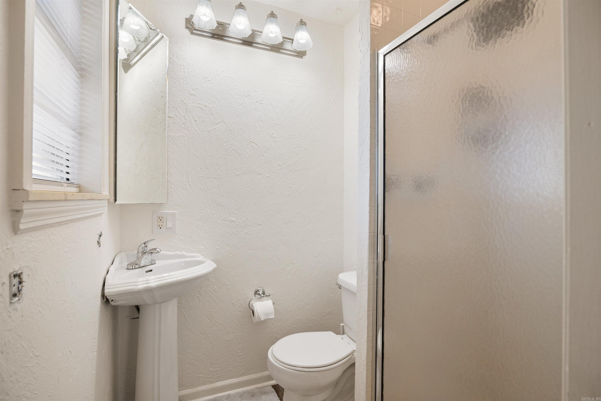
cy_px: 200
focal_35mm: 16
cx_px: 300
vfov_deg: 73.7
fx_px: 267
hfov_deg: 96.7
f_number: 5.6
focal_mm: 16
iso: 1250
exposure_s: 1/80
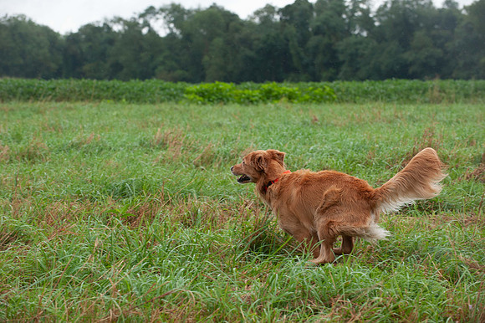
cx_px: 242
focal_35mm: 116
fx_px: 1562
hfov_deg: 17.7
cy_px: 162
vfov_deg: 11.8
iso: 800
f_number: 6.3
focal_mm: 116
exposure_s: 1/800
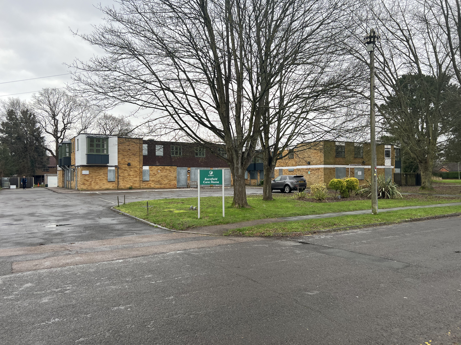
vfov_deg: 53.1
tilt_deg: -0.6
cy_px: 172
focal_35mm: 26
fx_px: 346
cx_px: 230
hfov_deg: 67.3
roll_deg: +1.4
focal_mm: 5.7
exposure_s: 1/355
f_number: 1.5
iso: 50
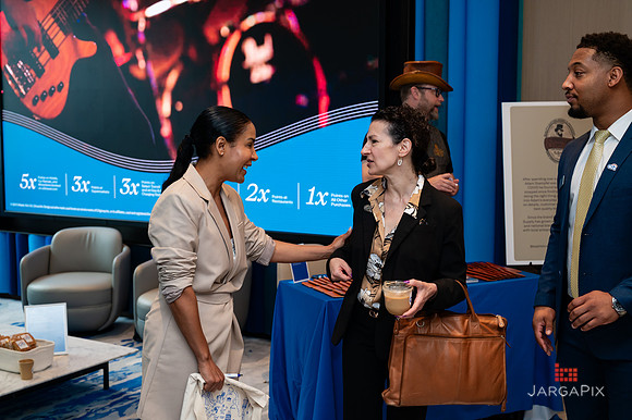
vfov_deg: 30.0
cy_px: 210
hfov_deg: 43.9
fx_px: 785
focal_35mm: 45
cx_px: 316
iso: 640
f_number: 4.5
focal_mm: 44
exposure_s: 1/160
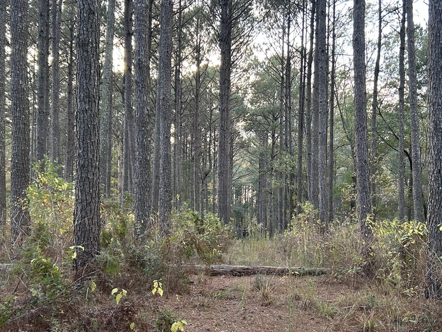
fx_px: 600
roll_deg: -1.3
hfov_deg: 39.7
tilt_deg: +1.0
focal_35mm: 47
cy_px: 233
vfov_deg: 30.5
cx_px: 309
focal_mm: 5.7
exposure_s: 1/121
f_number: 1.5
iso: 125
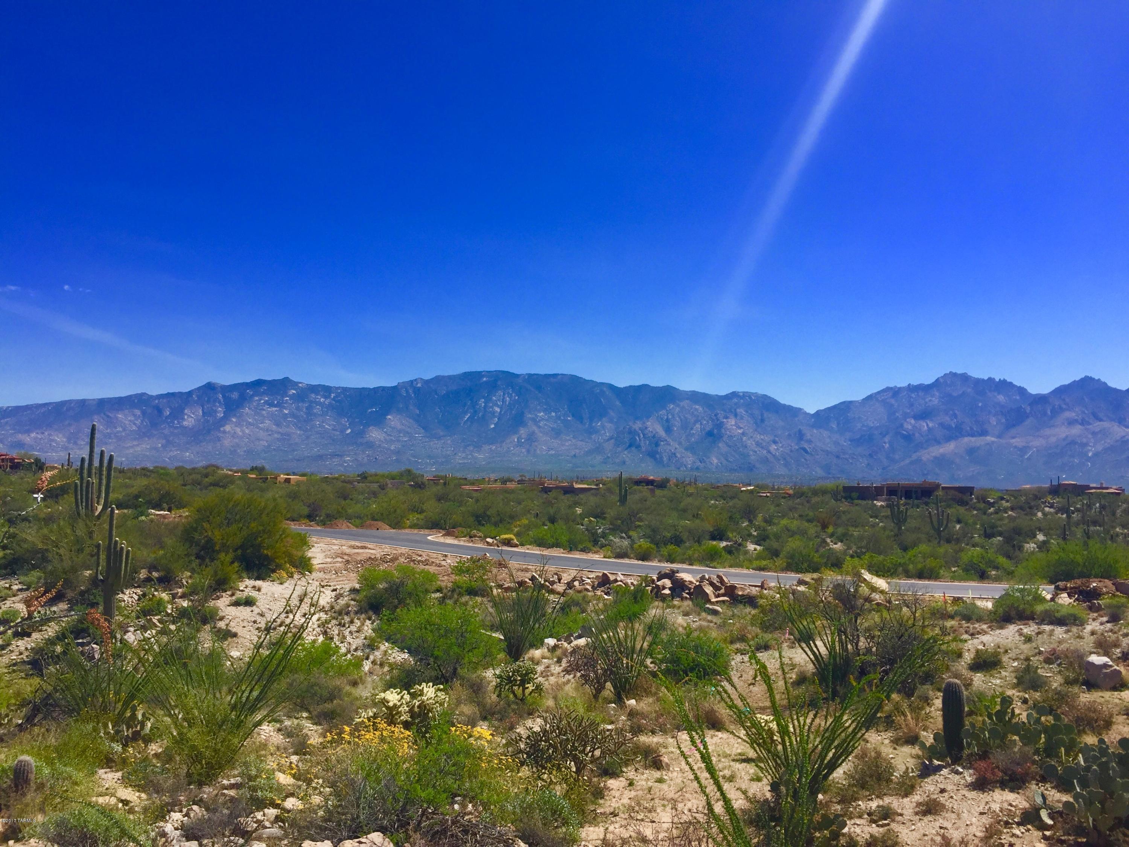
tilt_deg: +2.5
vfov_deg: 48.2
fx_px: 946
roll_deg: +0.2
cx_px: 564
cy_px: 424
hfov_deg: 61.7
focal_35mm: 29
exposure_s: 1/2475
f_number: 2.2
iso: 32
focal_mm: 4.15
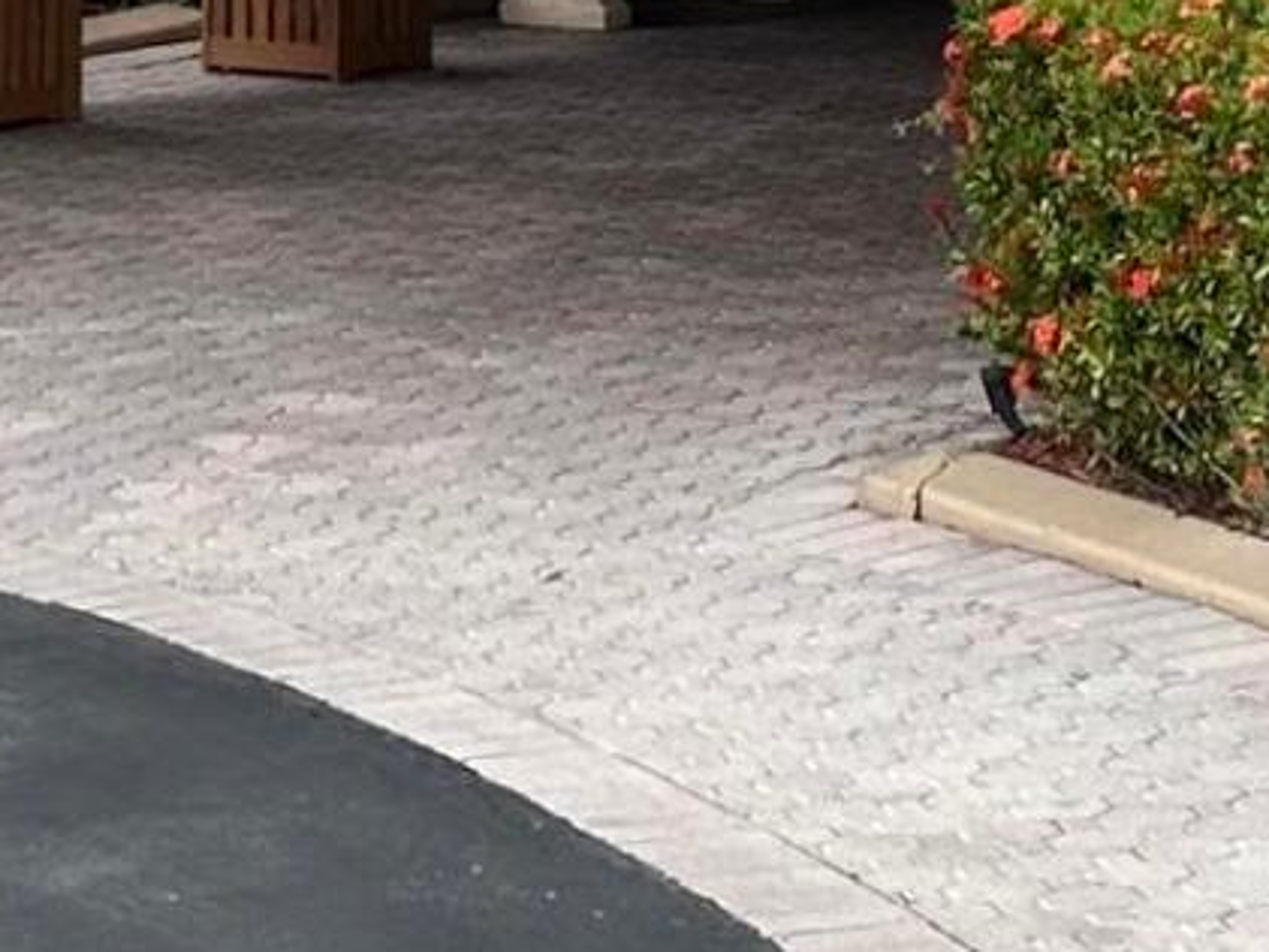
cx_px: 555
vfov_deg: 8.2
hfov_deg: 11.1
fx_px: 6527
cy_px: -392
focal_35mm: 178
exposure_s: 1/2123
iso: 50
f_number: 1.5
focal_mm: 5.7
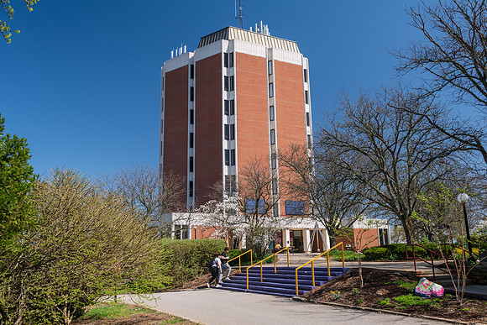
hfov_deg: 58.7
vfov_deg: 41.1
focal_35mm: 32
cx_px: 244
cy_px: 162
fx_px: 433
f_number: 6.3
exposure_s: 1/320
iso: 320
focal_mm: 32
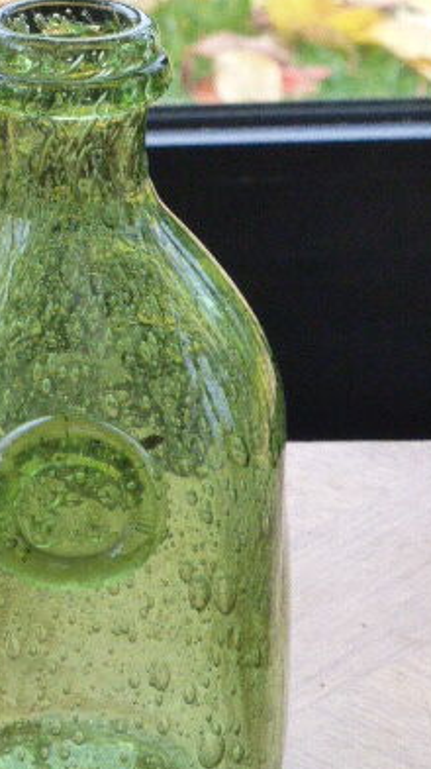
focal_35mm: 185
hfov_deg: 6.5
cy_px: 516
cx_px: 49
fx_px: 3765
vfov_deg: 11.6
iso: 800
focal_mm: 17.1
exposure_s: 1/50
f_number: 5.3
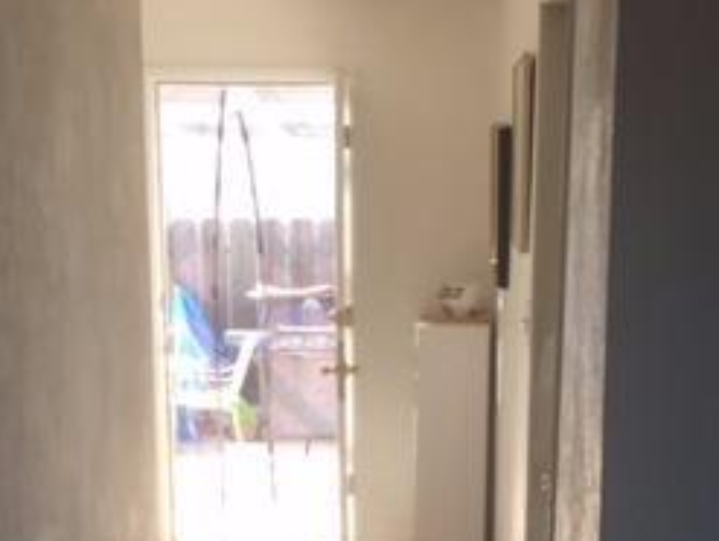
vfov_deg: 19.0
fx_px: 1560
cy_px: 579
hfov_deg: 25.9
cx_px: 442
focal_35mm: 75
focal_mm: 4.15
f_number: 2.2
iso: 32
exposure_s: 1/60
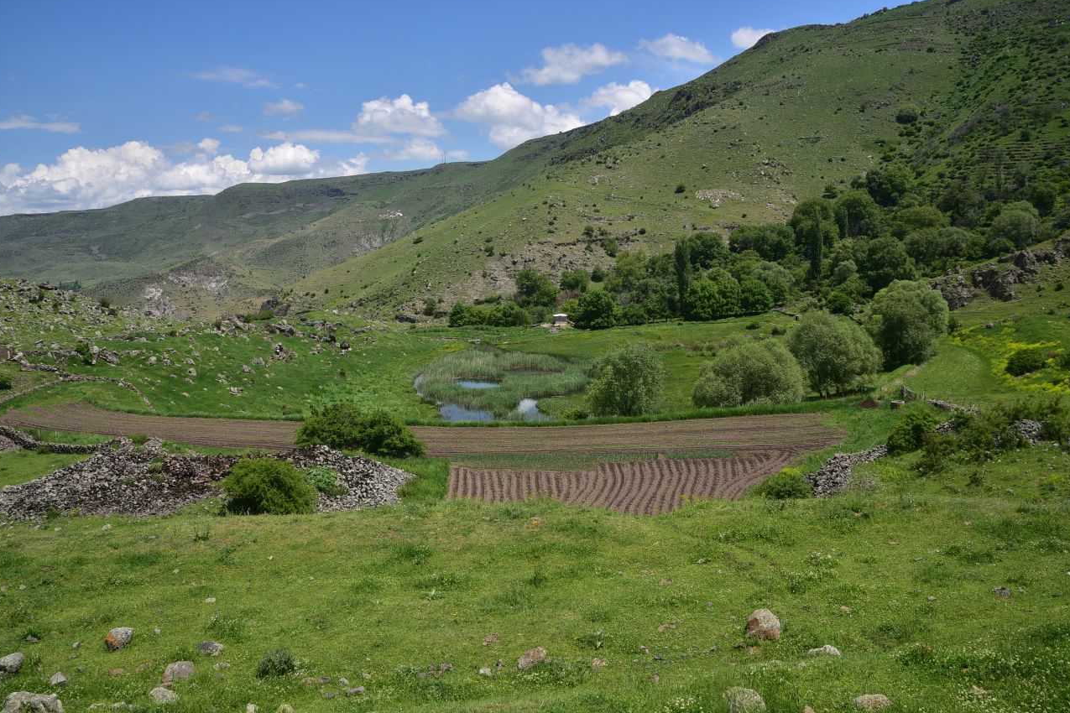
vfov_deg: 26.5
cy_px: 352
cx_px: 533
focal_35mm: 51
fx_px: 1516
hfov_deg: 38.9
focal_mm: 50
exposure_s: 1/125
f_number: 13
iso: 100
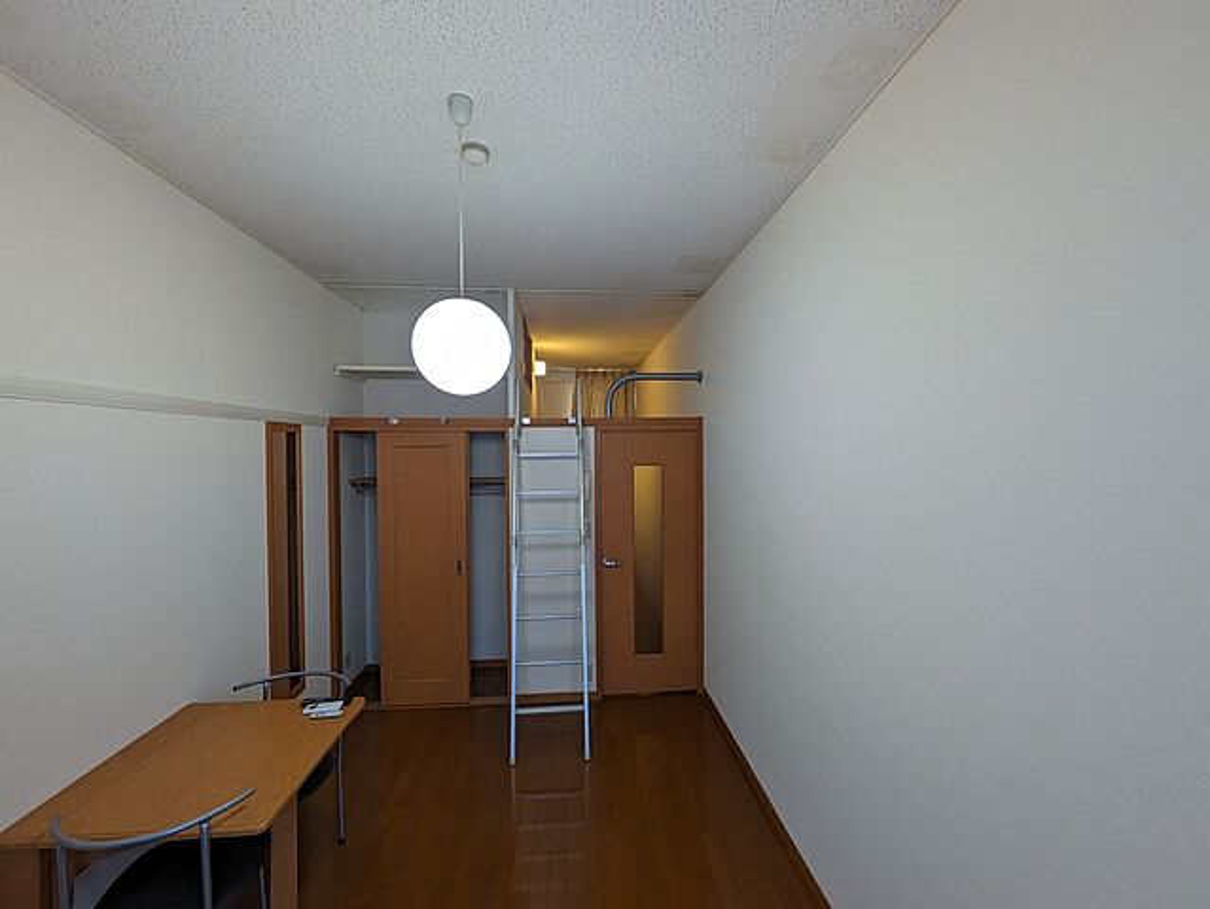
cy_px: 454
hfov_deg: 102.0
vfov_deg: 85.7
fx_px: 490
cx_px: 605
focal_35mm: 14
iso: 83
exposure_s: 1/60
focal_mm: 1.83
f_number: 2.2
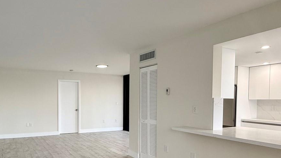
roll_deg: -0.8
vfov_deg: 40.9
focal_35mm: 28
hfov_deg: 66.6
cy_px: 107
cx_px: 101
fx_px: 209
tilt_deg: -1.9
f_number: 2.2
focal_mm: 2.22
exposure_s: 1/120
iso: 64
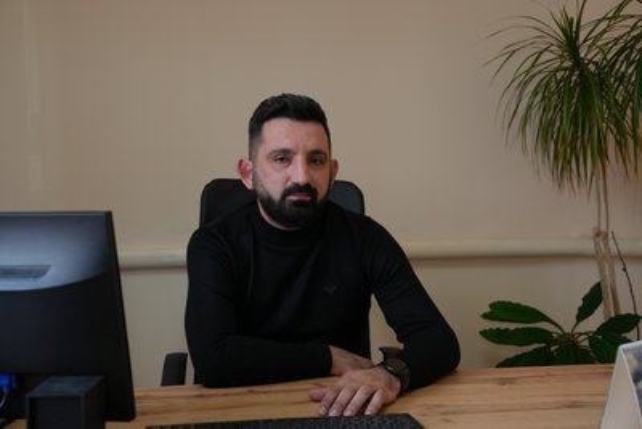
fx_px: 892
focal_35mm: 50
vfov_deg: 27.0
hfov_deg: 39.6
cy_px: 214
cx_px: 321
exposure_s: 1/125
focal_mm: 50
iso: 1000
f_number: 4.5
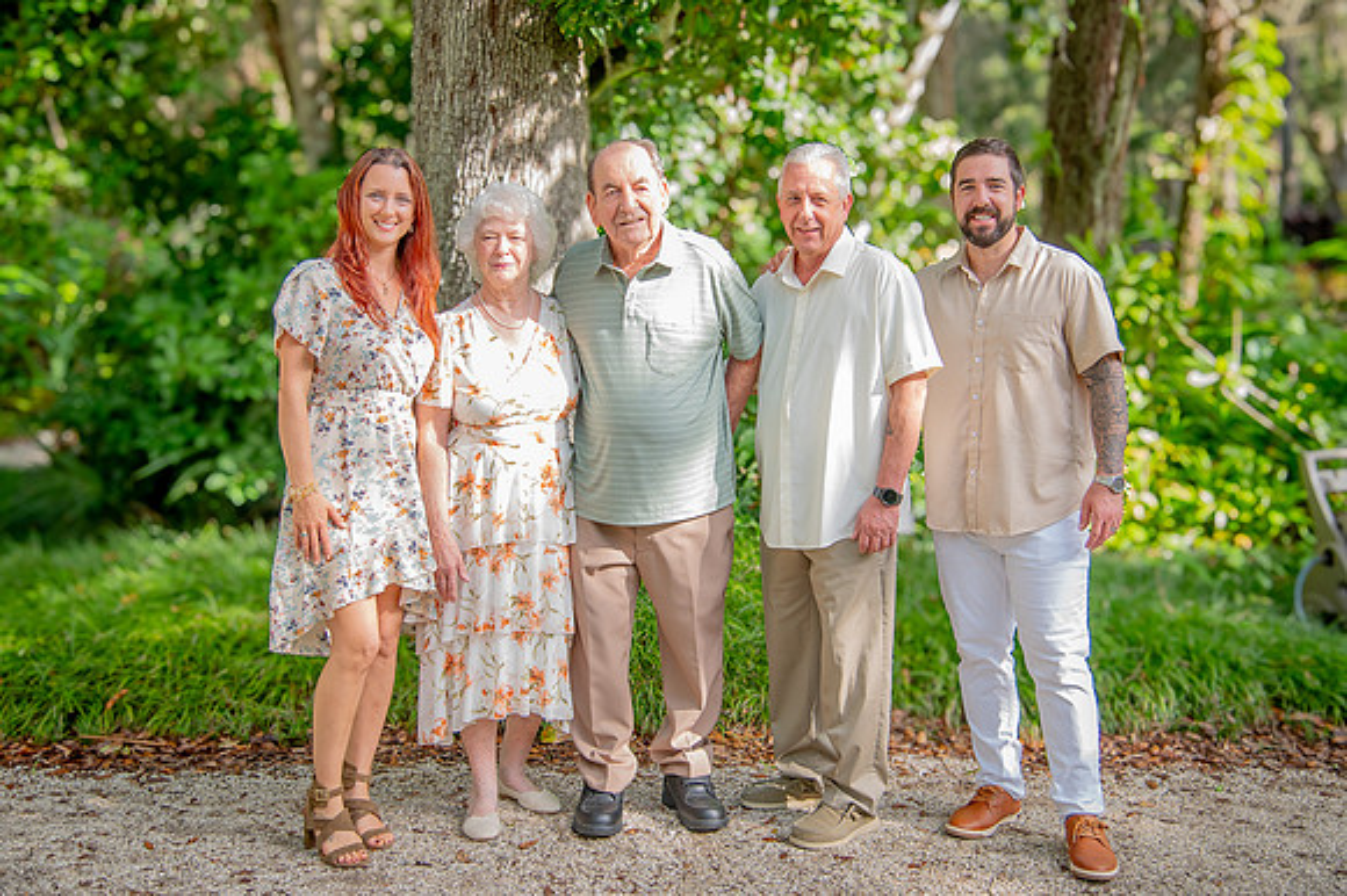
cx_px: 676
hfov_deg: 42.3
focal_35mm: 47
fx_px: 1741
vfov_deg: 28.9
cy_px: 428
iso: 500
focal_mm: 44
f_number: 4
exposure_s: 1/250
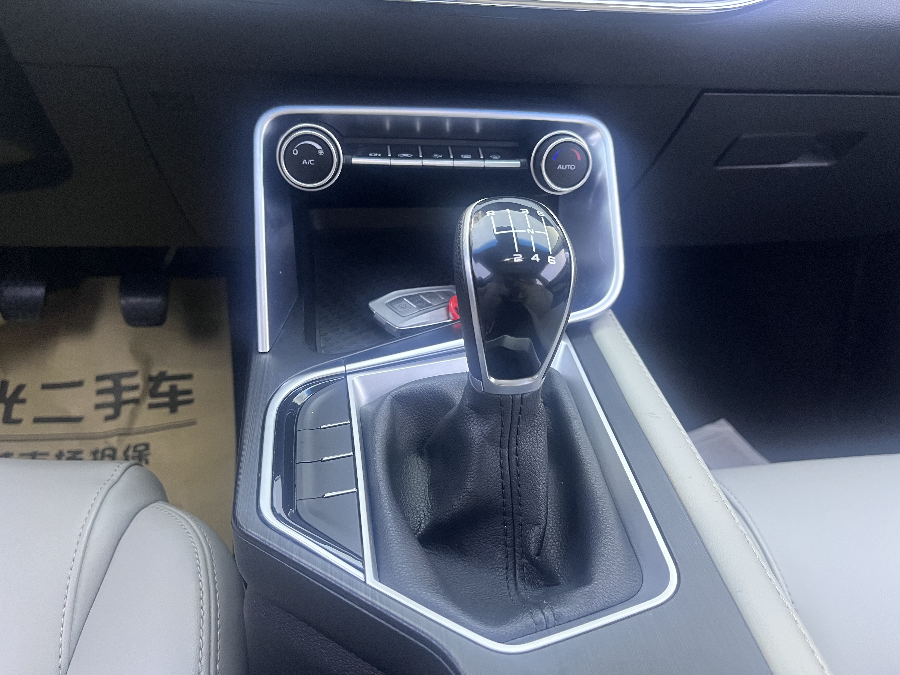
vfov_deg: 53.1
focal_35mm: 26
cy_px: 338
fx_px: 676
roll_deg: -4.6
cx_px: 450
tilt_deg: -34.6
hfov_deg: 67.3
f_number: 1.6
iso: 500
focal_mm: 5.1
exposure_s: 1/50
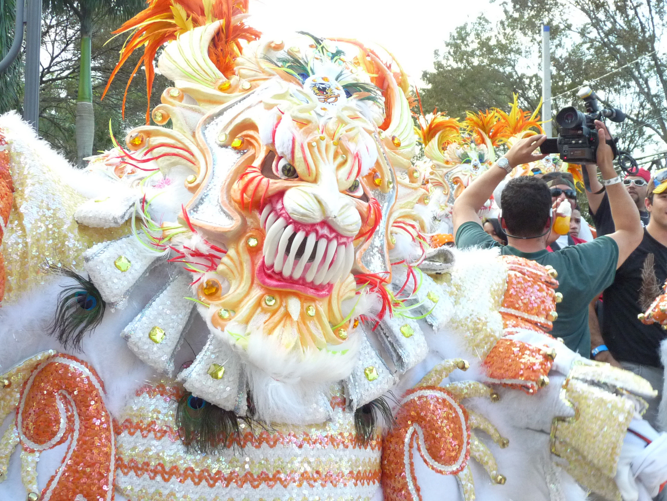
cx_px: 334
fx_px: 771
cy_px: 250
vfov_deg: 36.0
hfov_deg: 46.8
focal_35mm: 40
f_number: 2.8
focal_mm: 4.8
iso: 250
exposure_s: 1/250
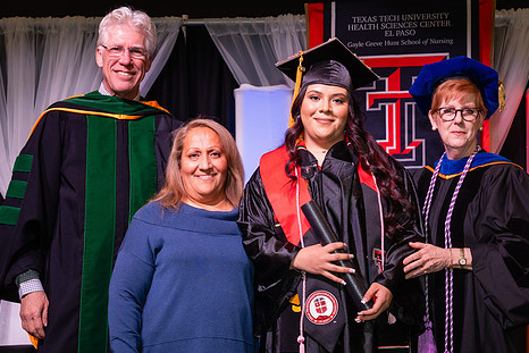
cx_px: 276
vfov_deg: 16.7
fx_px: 1205
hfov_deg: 24.8
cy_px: 211
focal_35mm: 82
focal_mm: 53
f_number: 5.6
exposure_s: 1/160
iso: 1250
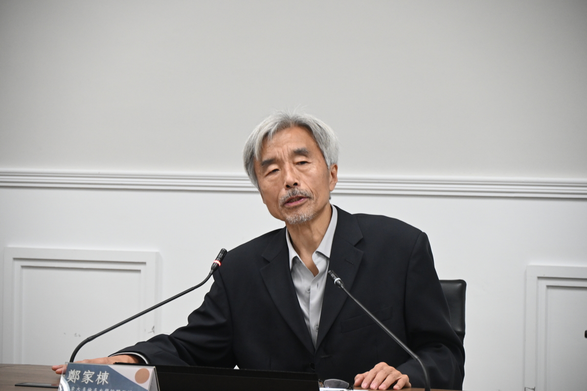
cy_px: 196
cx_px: 294
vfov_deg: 8.7
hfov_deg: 13.0
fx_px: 2568
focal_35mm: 158
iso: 2000
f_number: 6
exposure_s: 1/125
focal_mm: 105
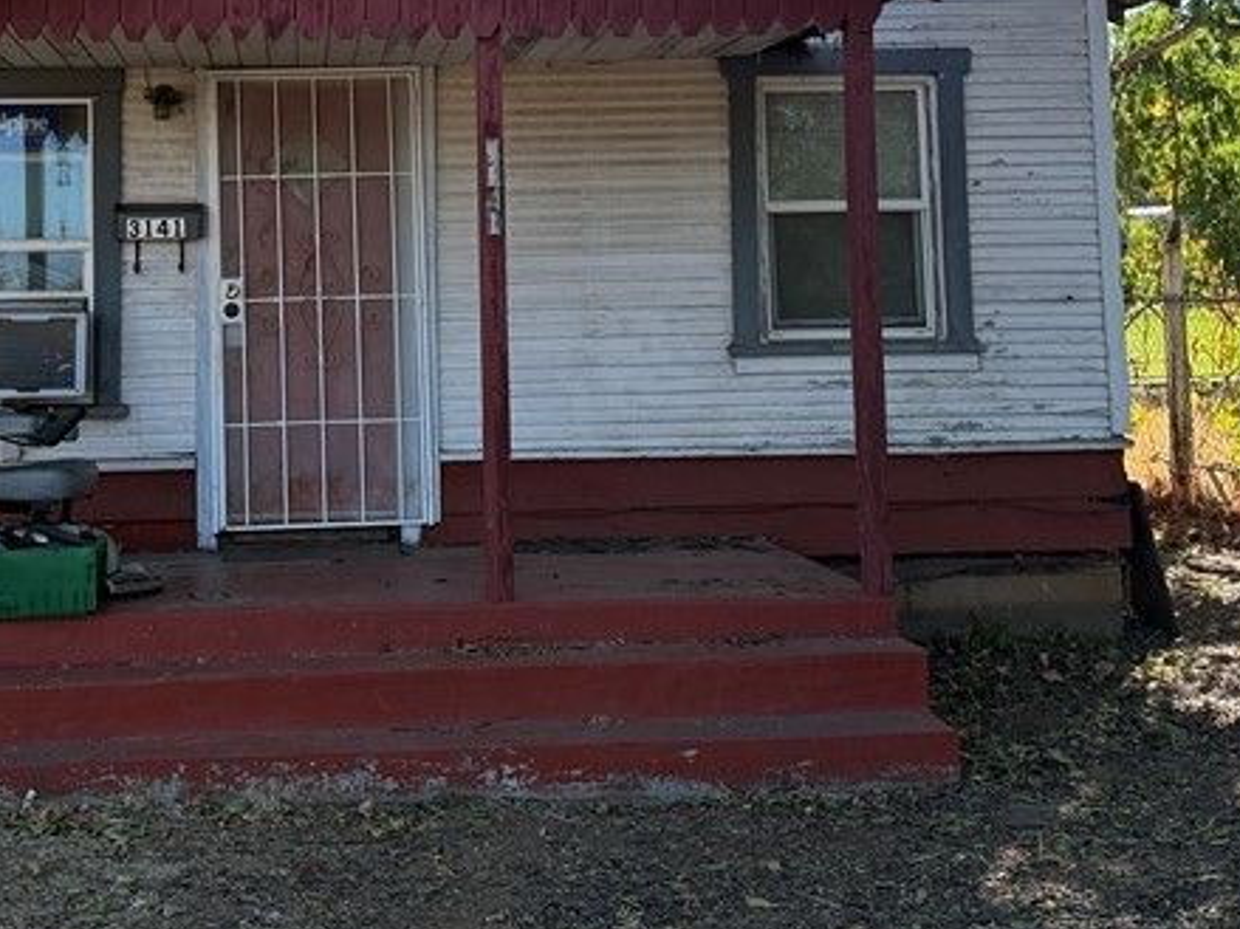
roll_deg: +1.0
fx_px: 2005
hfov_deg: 33.9
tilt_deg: +4.4
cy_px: 150
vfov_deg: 25.5
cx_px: 378
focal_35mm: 56
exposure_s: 1/3145
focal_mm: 6.76
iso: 100
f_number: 1.78
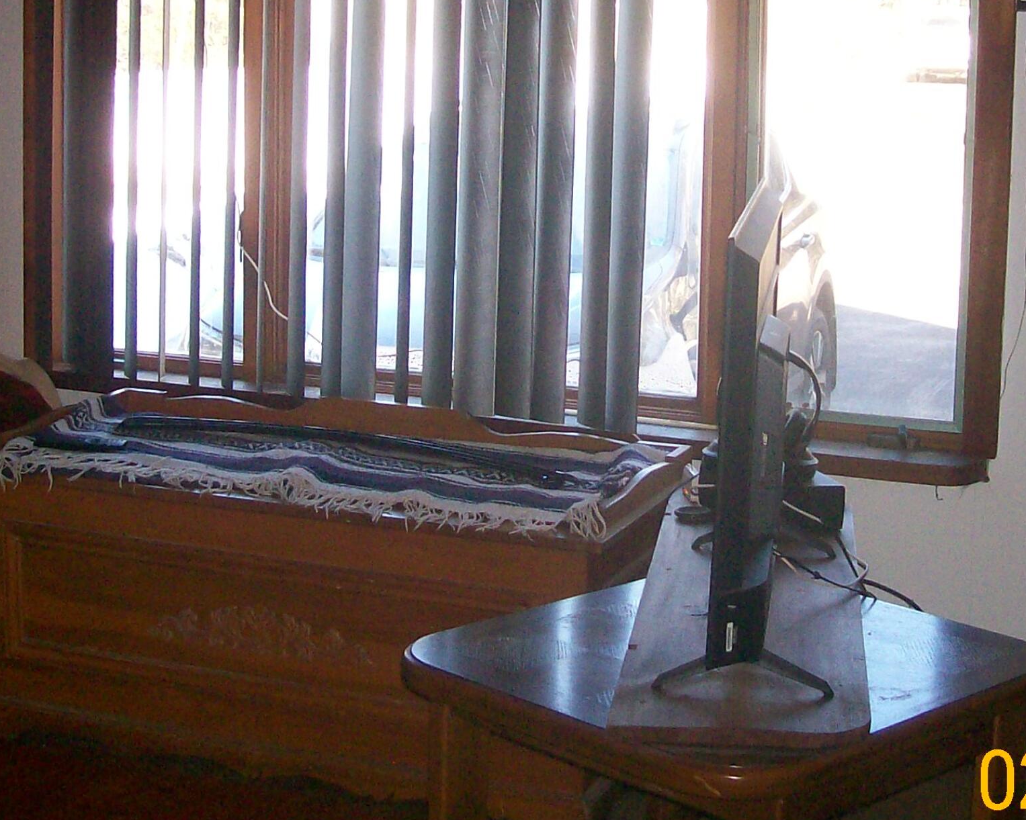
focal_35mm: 69
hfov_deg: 27.5
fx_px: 2095
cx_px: 467
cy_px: 211
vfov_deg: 22.0
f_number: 2.7
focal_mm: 6
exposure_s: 1/98.8
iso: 140
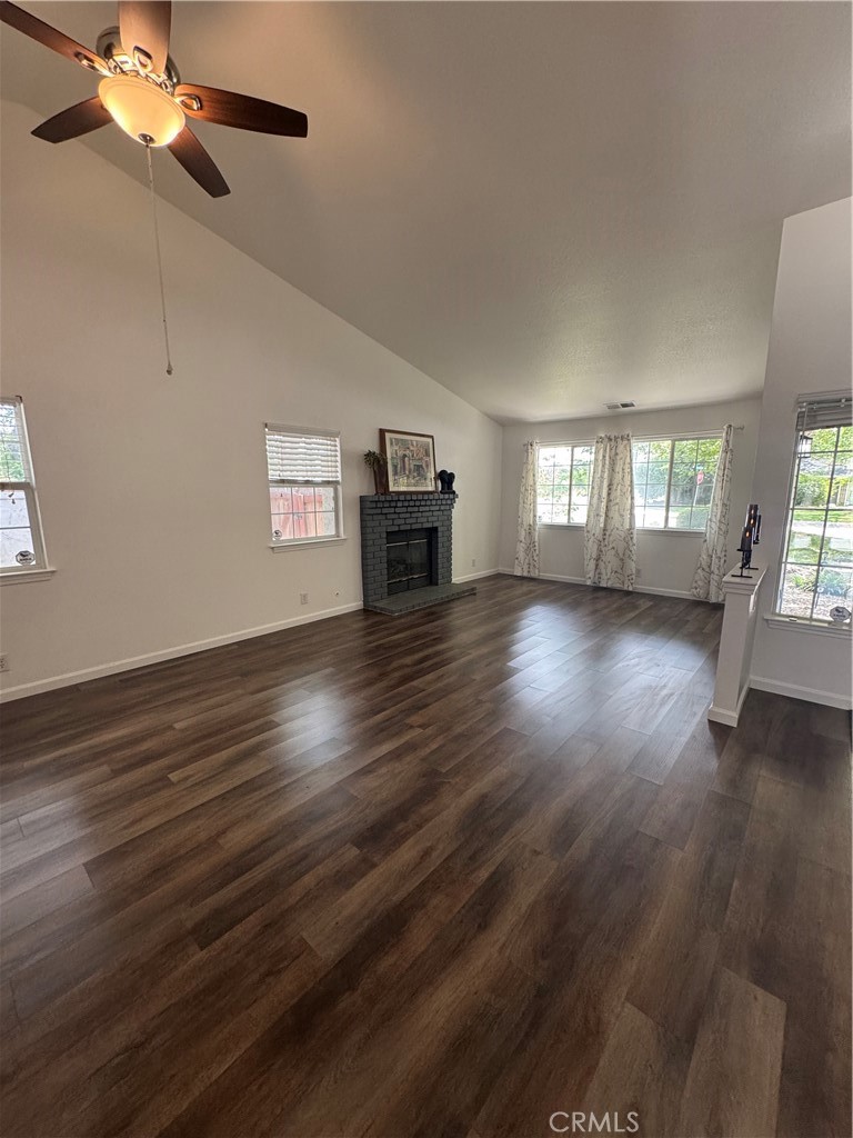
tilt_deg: -11.0
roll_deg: +1.2
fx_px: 460
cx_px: 426
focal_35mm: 14
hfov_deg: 85.7
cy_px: 569
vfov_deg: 102.1
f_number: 2.2
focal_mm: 2.22
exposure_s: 1/120
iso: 250
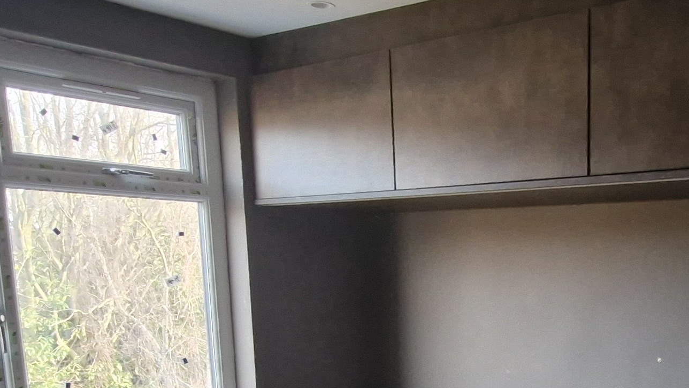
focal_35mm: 44
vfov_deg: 24.6
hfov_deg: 44.1
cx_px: 553
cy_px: 464
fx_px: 804
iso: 320
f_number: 2.2
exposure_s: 1/33
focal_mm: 1.74
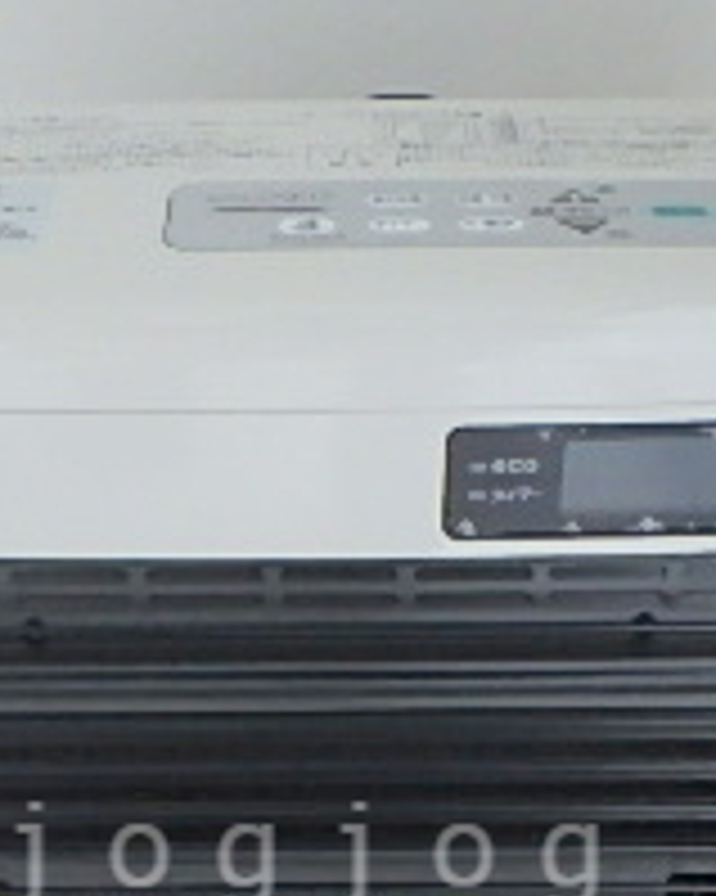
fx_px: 1750
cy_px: 855
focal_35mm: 66
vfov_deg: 27.4
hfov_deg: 23.1
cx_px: 315
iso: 500
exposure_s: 1/30
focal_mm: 3.7
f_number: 3.5
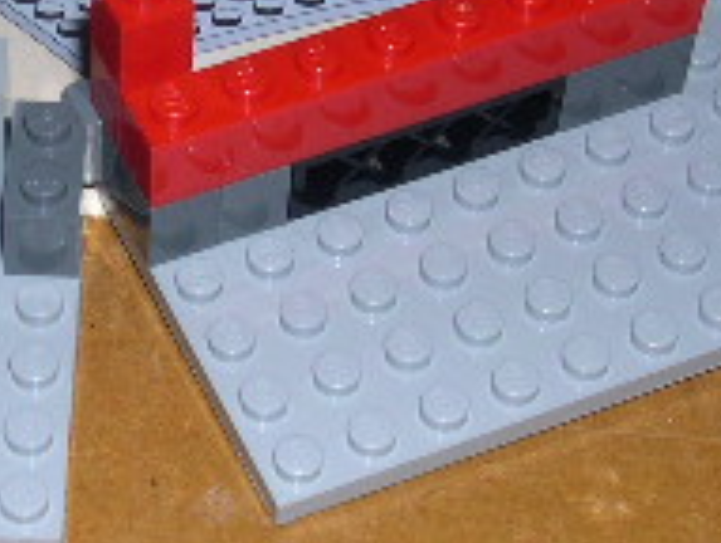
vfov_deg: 11.7
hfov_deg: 15.3
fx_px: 2650
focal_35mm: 127
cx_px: 23
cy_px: 215
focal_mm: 8
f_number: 7.6
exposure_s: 1/60
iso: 100
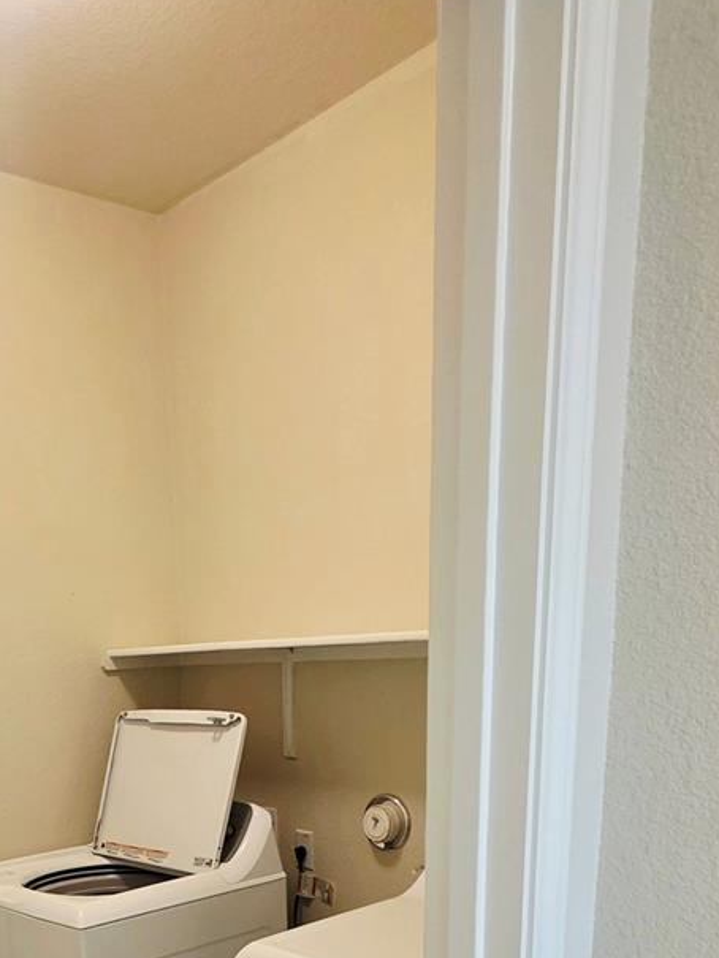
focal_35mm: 33
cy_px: 920
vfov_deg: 47.6
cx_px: 176
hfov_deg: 41.6
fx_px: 914
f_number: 1.9
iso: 250
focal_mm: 2.2
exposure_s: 1/60.2
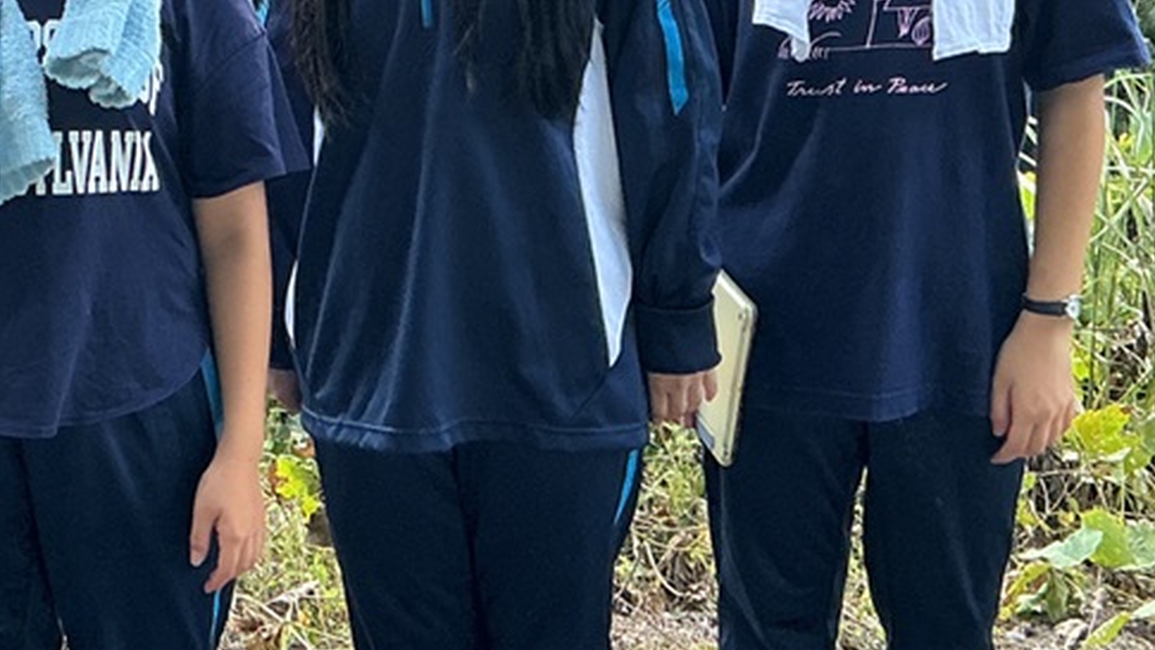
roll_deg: +3.7
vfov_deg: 14.1
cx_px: 277
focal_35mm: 84
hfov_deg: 25.0
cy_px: -30
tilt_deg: -11.6
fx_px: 2573
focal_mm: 3
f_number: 1.8
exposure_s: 1/642
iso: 25
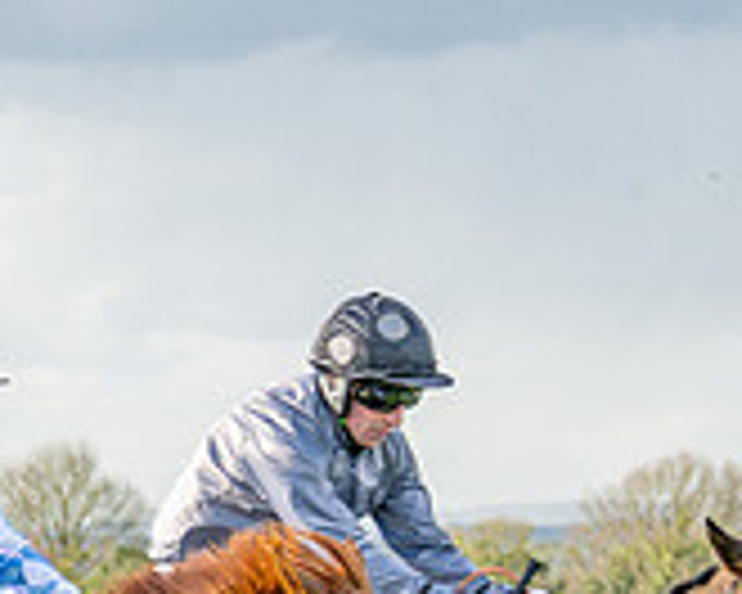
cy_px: 877
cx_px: -605
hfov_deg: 6.6
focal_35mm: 288
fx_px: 6325
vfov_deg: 5.3
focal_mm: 48
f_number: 2.8
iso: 400
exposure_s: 1/1250
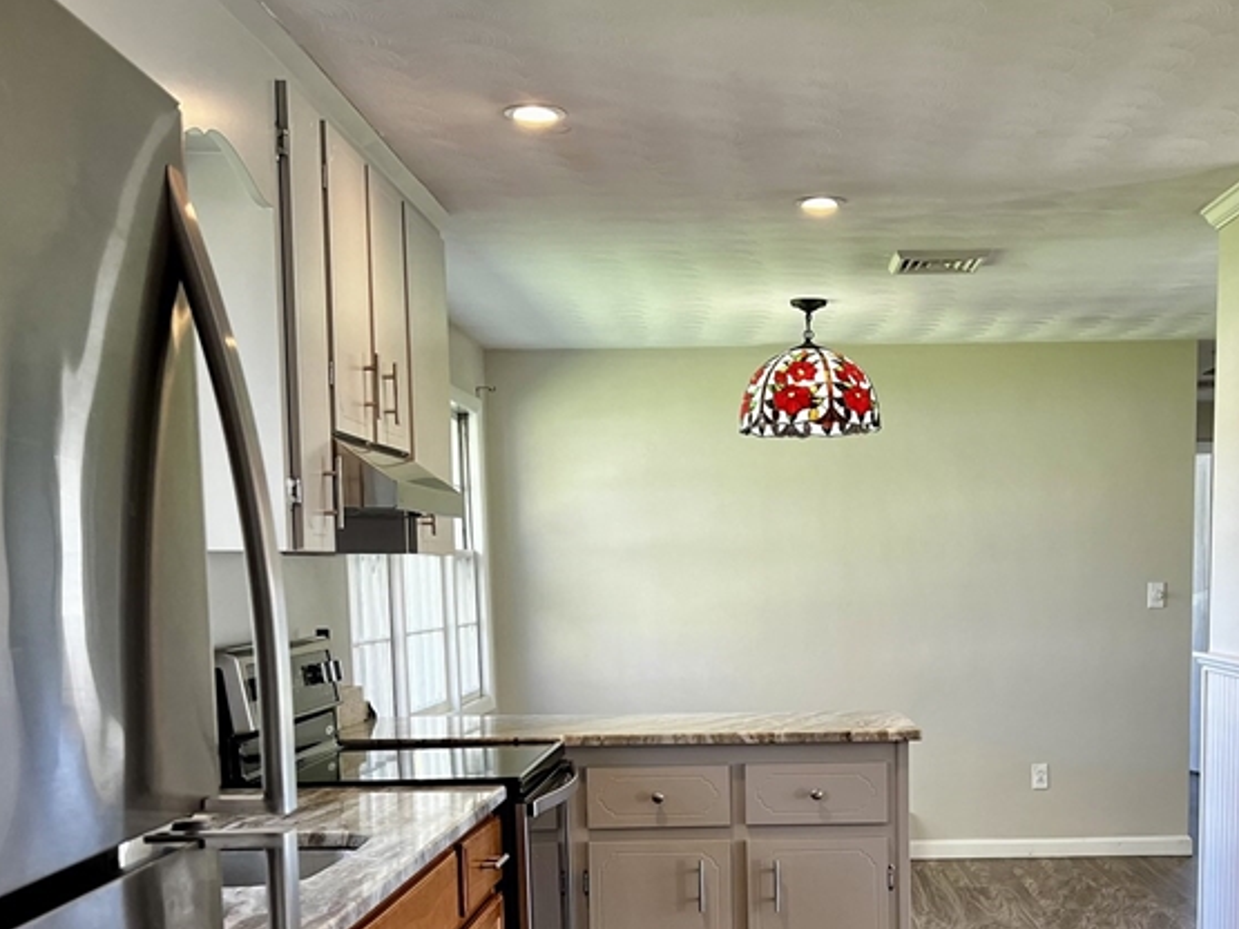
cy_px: 768
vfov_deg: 29.4
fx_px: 1718
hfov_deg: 39.3
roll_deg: +1.1
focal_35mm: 48
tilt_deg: -7.2
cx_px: 801
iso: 125
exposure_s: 1/120
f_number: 1.5
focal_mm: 5.7
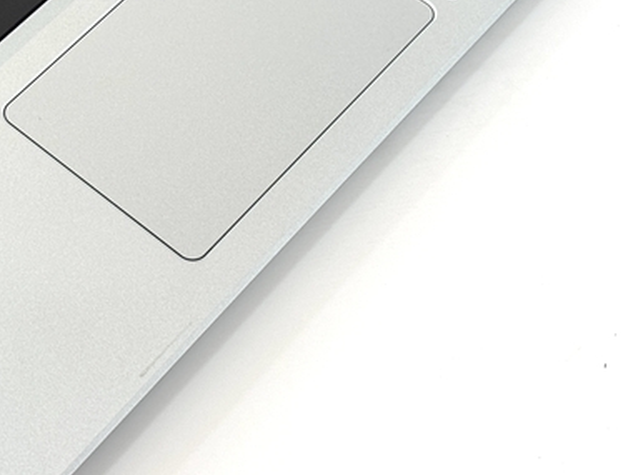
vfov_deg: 14.4
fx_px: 1847
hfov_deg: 19.1
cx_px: 62
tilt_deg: -52.9
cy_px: 15
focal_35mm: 101
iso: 64
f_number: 1.78
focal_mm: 6.76
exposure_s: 1/142
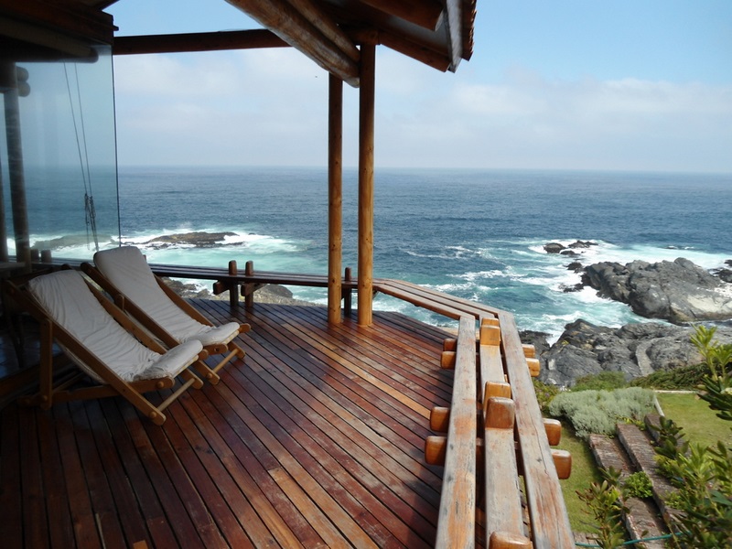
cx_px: 366
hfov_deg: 67.3
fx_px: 550
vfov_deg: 53.1
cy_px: 274
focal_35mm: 26
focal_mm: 4.7
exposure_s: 1/800
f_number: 2.8
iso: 80
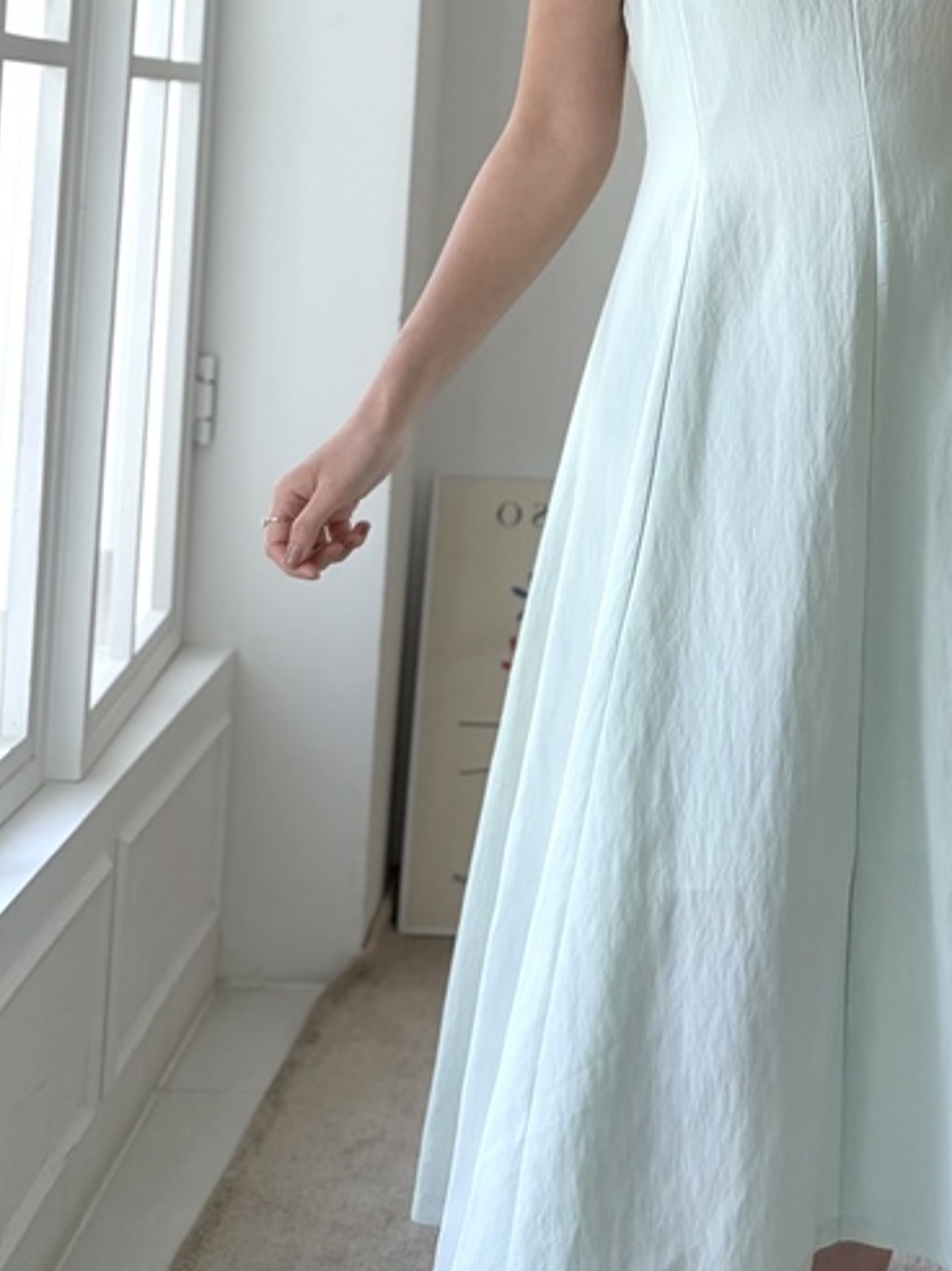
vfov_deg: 35.5
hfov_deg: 27.3
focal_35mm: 53
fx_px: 1944
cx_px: 660
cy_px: 342
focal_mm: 5.96
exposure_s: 1/120
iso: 80
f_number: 1.6
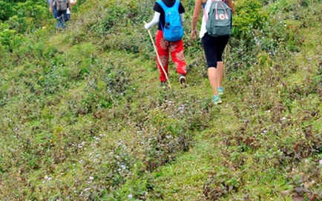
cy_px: 58
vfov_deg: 10.6
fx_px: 1079
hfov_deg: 17.0
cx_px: 129
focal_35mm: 123
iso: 200
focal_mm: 50
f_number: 4.5
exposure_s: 1/640
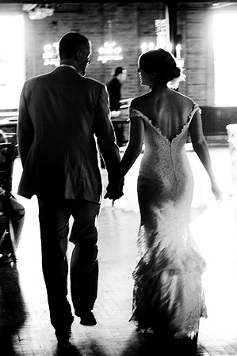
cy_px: 178
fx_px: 1039
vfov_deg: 19.5
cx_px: 118
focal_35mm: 105
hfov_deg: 13.0
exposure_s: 1/50
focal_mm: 70
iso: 400
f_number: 4.8
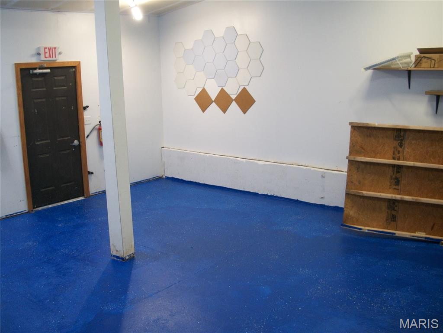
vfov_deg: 40.7
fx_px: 448
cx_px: 222
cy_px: 166
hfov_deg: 52.6
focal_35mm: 35
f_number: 3.1
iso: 160
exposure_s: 1/15
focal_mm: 6.3
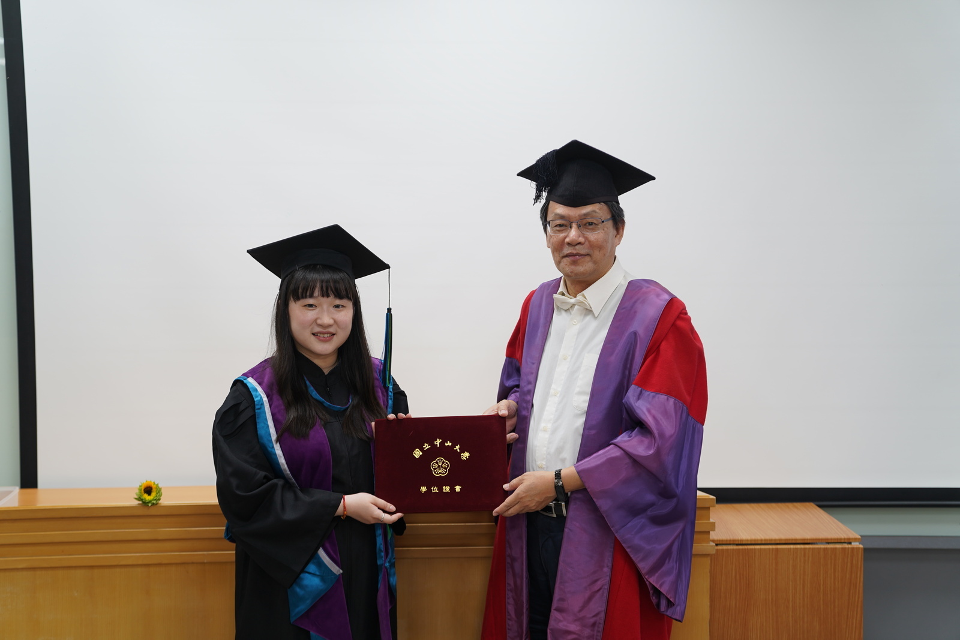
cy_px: 320
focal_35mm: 50
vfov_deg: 27.0
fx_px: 1333
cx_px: 480
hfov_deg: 39.6
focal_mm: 50
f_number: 2.8
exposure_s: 1/50
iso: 125
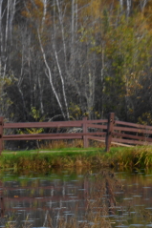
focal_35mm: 314
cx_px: -125
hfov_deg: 4.3
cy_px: 228
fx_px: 1991
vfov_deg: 6.5
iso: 125
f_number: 4.5
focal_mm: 50
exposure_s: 1/80
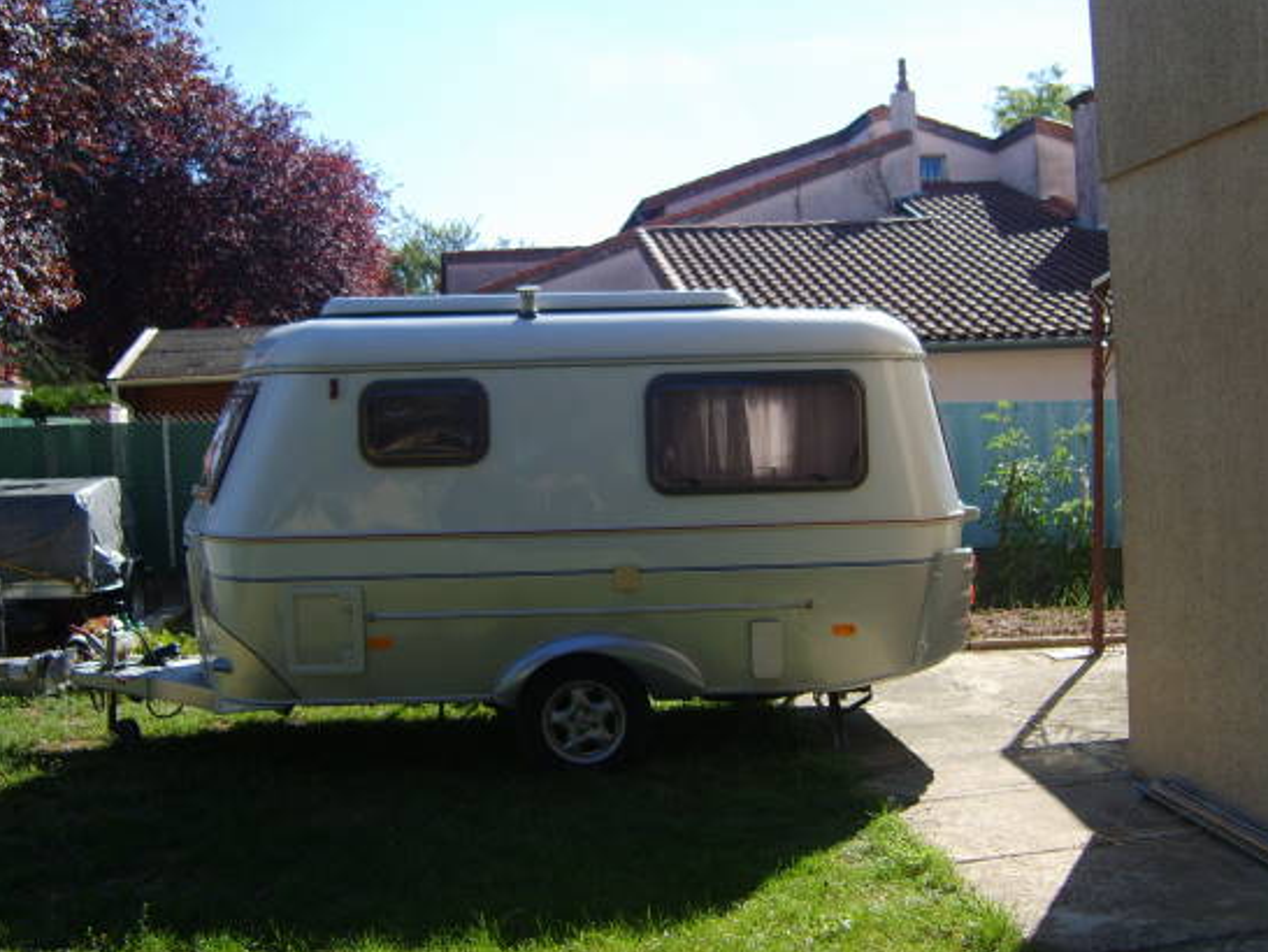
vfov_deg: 35.2
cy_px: 474
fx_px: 1503
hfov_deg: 45.8
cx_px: 627
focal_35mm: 41
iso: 50
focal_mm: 7.4
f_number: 2.8
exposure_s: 1/750
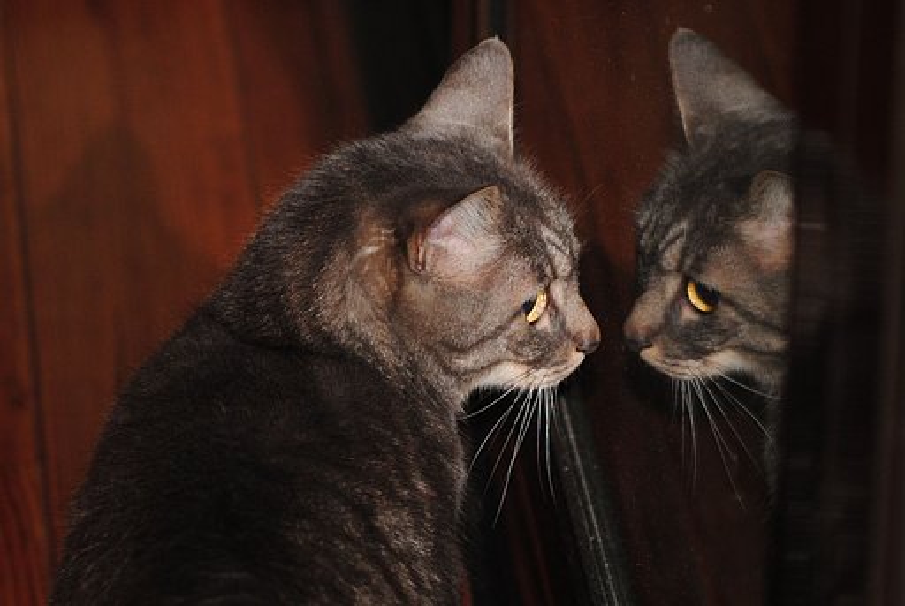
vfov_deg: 13.1
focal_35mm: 105
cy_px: 303
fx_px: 2643
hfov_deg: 19.4
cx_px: 452
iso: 200
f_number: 2.8
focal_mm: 70
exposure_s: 1/60
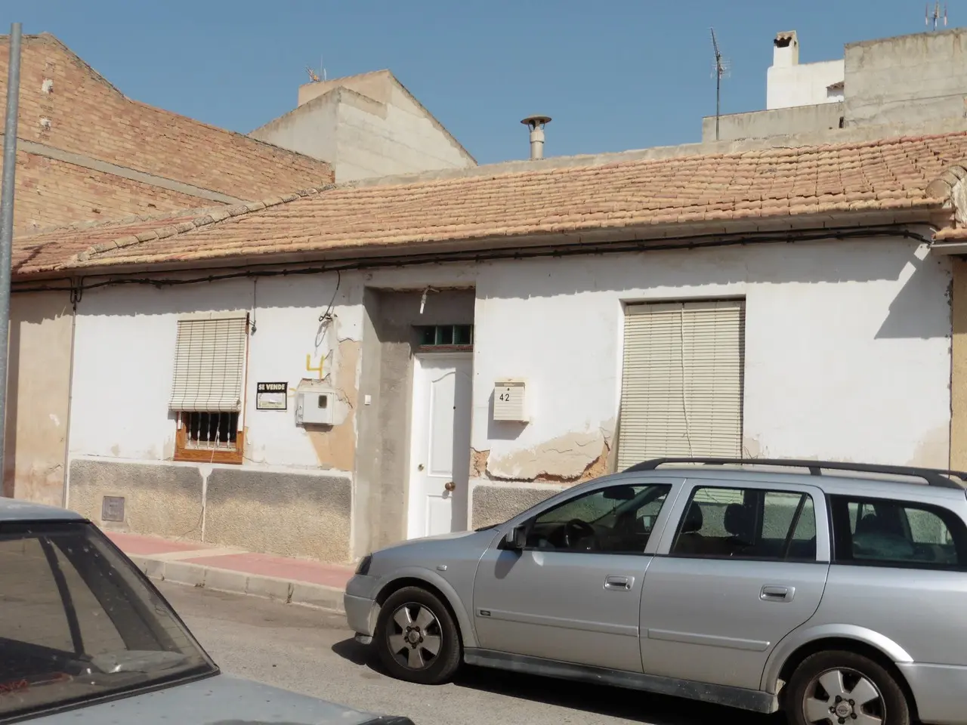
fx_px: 1145
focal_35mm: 41
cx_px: 484
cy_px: 362
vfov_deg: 35.1
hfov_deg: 45.8
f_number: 5
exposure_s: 1/1250
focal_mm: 7.4
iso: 100
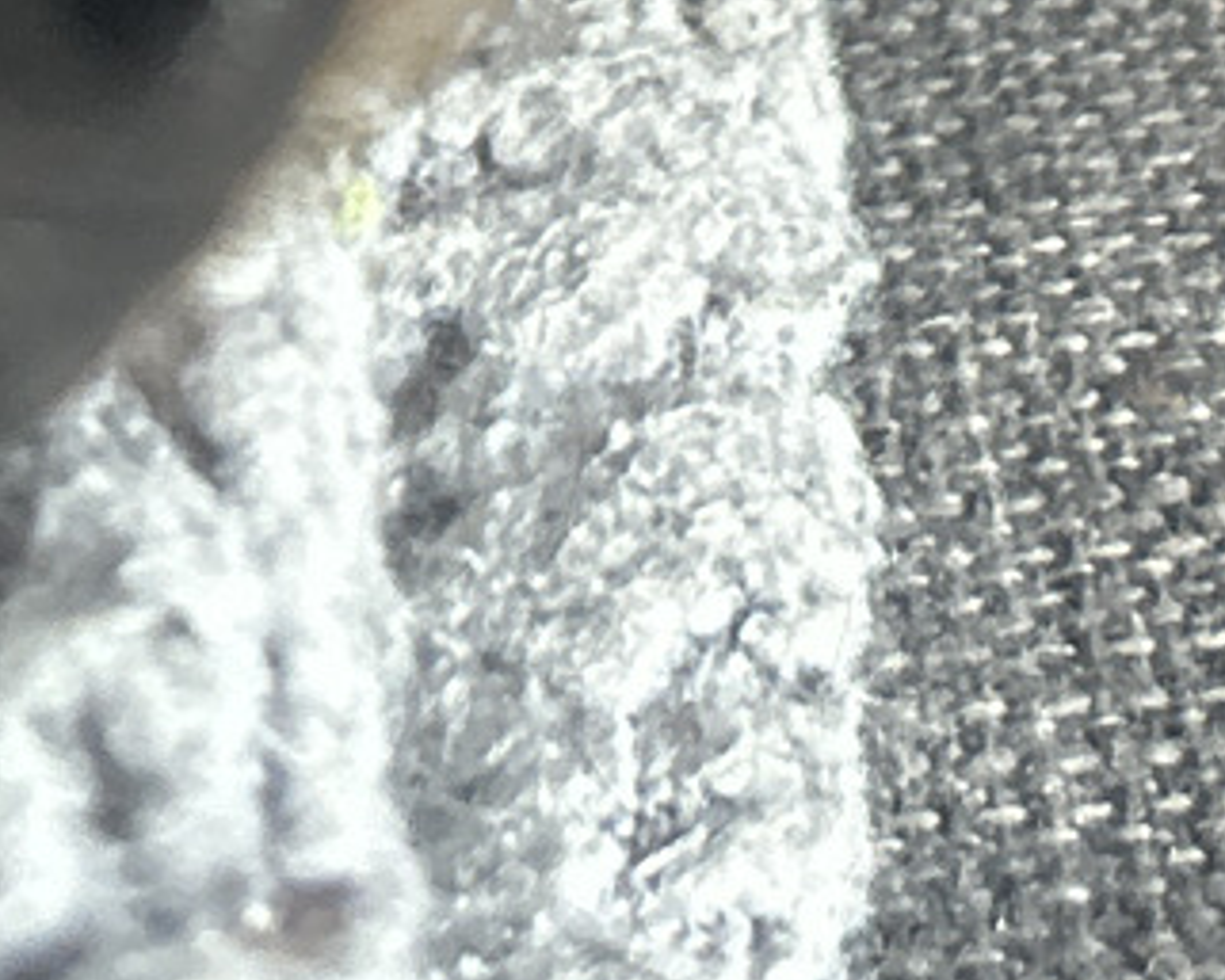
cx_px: 416
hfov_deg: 12.2
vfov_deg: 8.7
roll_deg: -1.5
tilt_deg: -27.6
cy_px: -1537
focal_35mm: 158
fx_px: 5730
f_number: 1.5
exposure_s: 1/43
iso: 500
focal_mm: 5.7
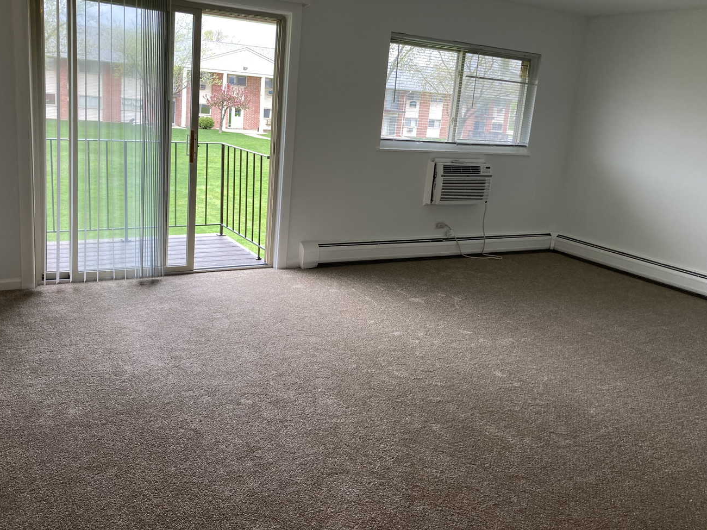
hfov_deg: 58.3
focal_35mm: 31
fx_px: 633
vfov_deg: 45.4
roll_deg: -4.6
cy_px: 237
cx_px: 323
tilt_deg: -12.0
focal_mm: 3.99
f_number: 1.8
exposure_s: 1/120
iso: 40
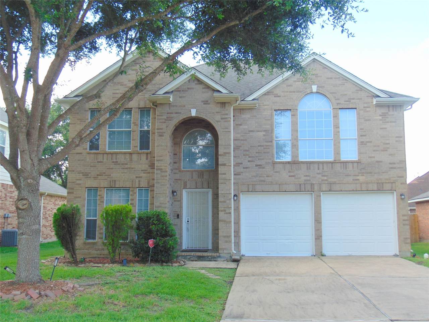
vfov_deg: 36.8
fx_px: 483
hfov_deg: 47.9
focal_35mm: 39
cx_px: 214
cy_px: 161
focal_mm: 6.9
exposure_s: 1/200
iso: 80
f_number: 3.3
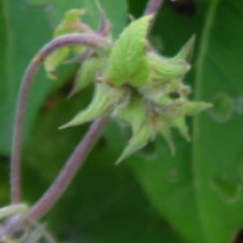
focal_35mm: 111
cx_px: 408
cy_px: -55
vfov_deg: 15.1
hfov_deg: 14.2
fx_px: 882
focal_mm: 6.3
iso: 100
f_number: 3.5
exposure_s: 1/30
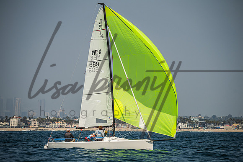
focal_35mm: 231
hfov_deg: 8.9
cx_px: 121
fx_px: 1563
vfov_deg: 5.9
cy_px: 87
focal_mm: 210
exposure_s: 1/4000
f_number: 5
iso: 220
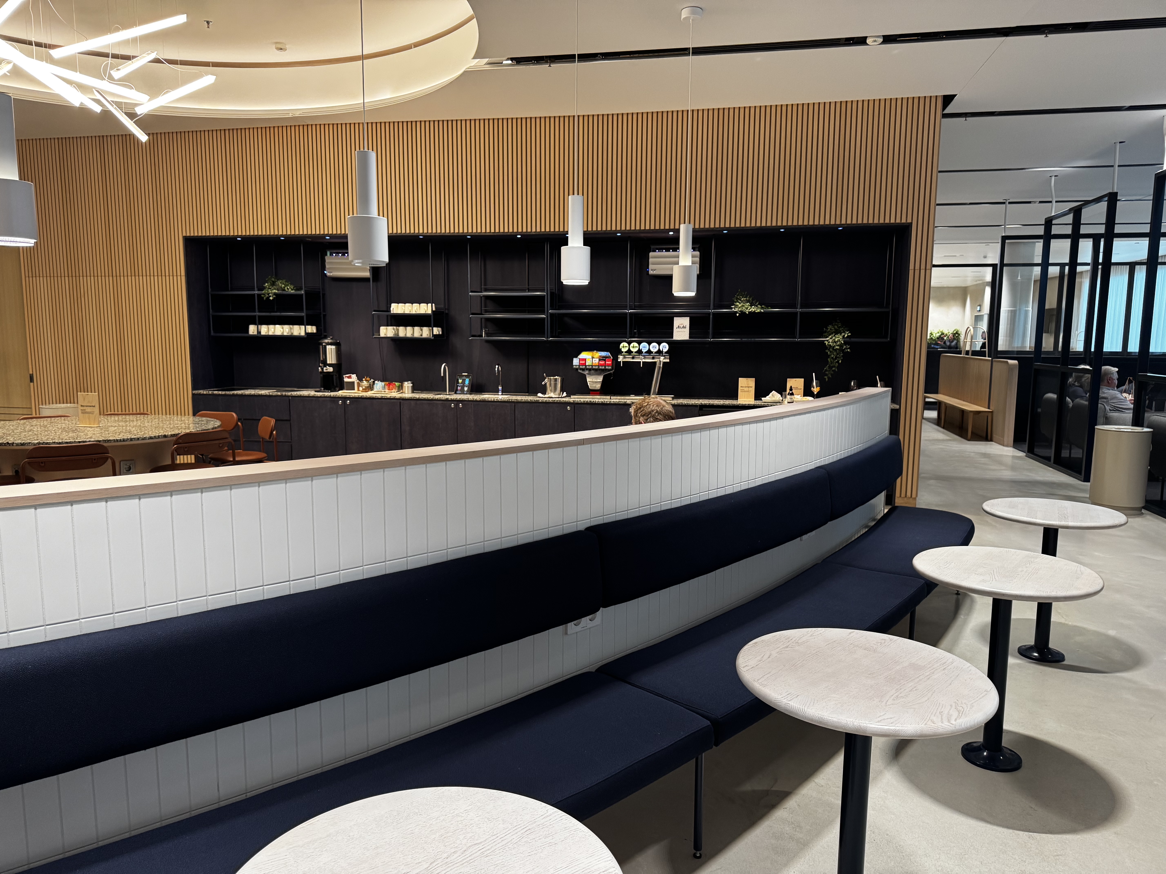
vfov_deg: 56.8
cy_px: 437
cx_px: 583
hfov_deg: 71.6
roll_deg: -0.8
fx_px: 808
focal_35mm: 24
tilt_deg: -6.9
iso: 250
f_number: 1.78
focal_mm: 6.76
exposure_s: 1/60
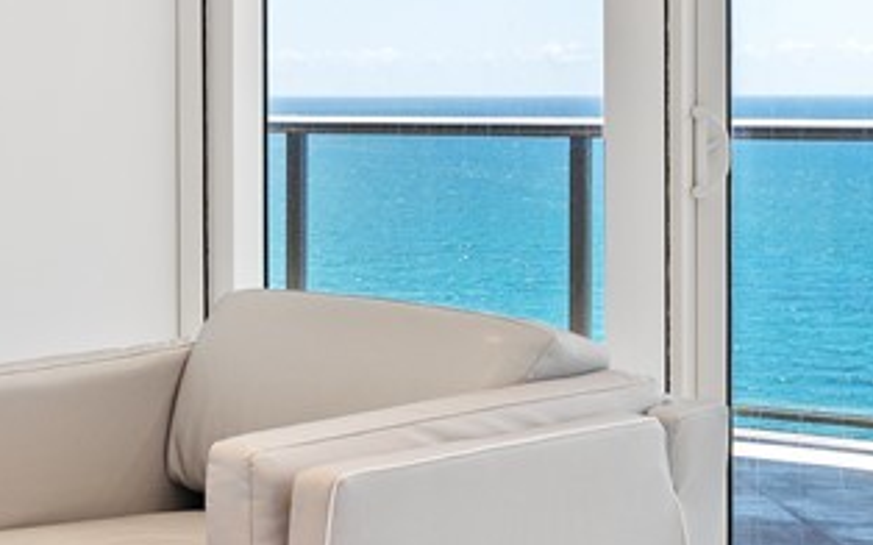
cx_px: -50
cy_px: 124
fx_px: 1897
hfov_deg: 24.4
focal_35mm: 80
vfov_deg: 16.3
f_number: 4.5
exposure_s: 1/80
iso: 200
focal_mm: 14.5
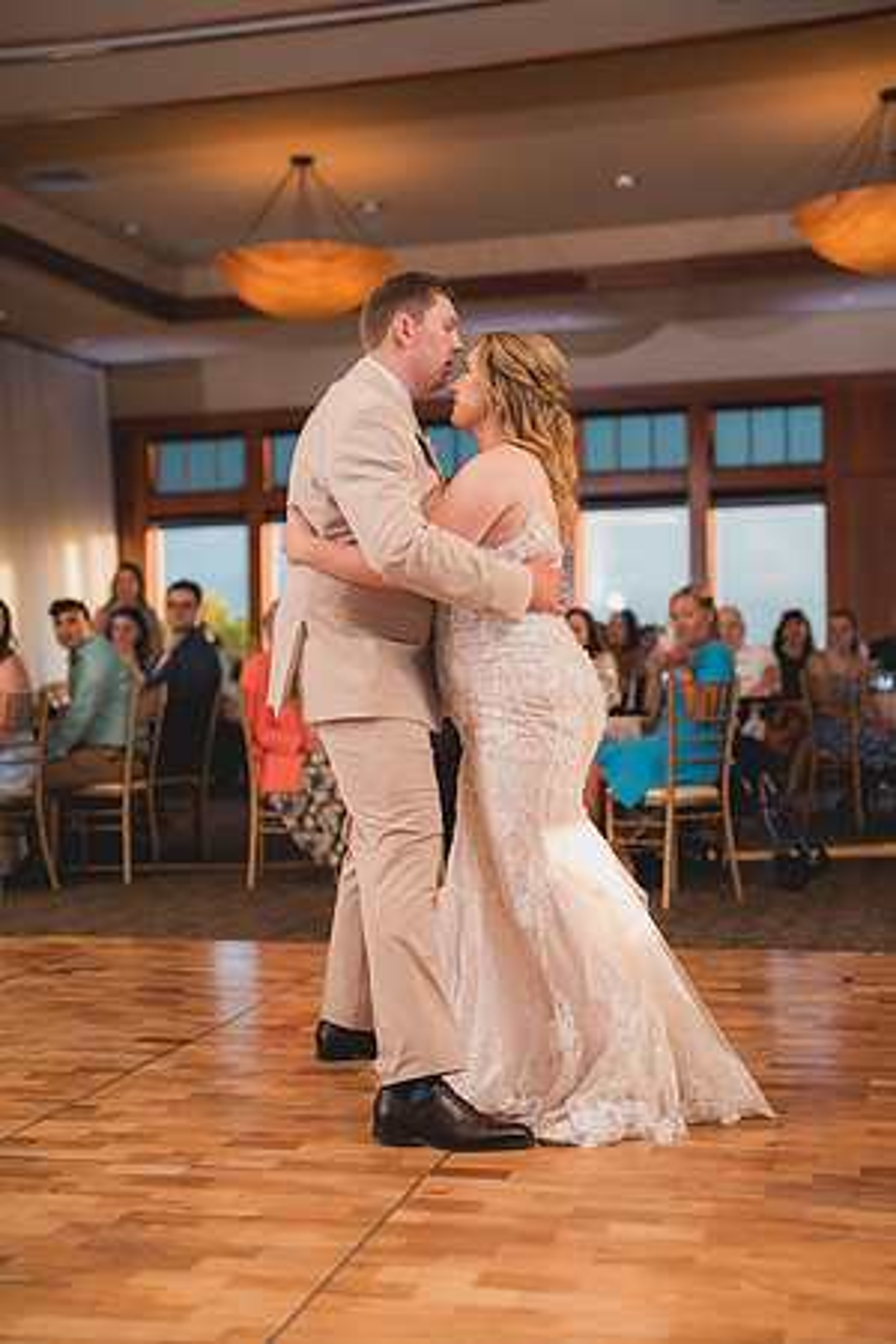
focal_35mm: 50
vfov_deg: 39.6
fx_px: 1867
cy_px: 672
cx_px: 448
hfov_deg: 27.0
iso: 125
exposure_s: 1/250
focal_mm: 50
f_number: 1.8
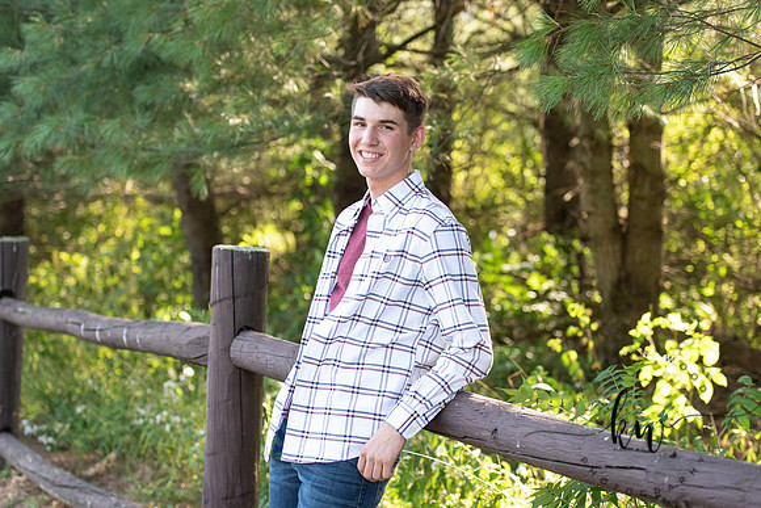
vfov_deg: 19.5
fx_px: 1480
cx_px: 380
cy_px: 254
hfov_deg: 28.8
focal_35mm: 70
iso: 400
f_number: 3.2
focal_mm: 70
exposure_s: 1/250
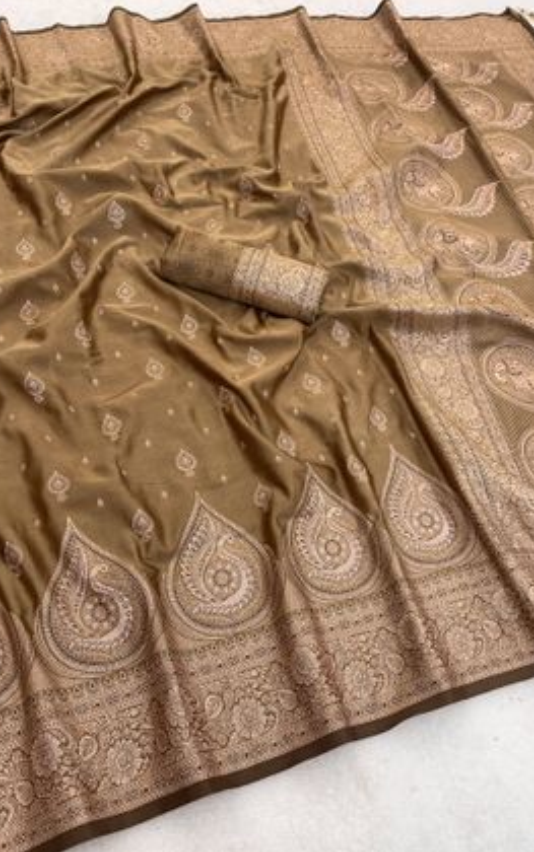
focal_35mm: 28
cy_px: 423
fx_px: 651
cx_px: 292
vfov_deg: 66.4
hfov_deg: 44.5
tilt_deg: -57.2
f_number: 1.6
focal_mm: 4.2
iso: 100
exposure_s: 1/100
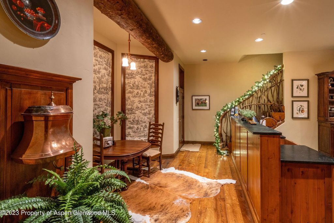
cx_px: 167
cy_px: 112
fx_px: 167
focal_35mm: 18
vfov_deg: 67.4
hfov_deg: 90.0
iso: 1000
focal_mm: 18
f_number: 22
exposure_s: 1.6
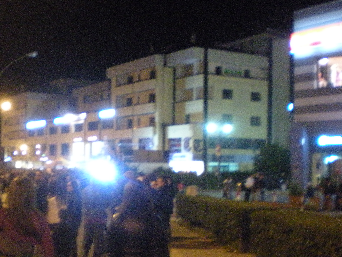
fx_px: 573
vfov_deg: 25.0
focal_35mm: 58
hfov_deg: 32.8
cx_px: 99
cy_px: 182
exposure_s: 1/8
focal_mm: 6.3
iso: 748
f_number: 3.1
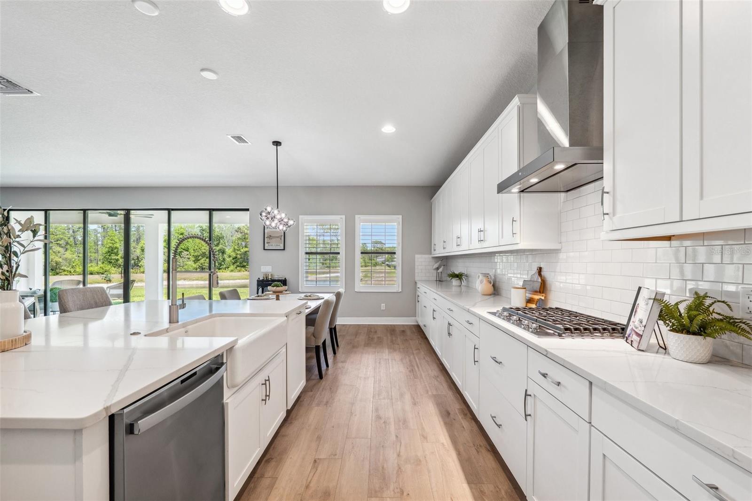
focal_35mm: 14
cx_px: 376
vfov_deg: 81.2
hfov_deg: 104.3
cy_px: 250
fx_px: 292
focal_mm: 14
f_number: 8
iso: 400
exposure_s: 1/40
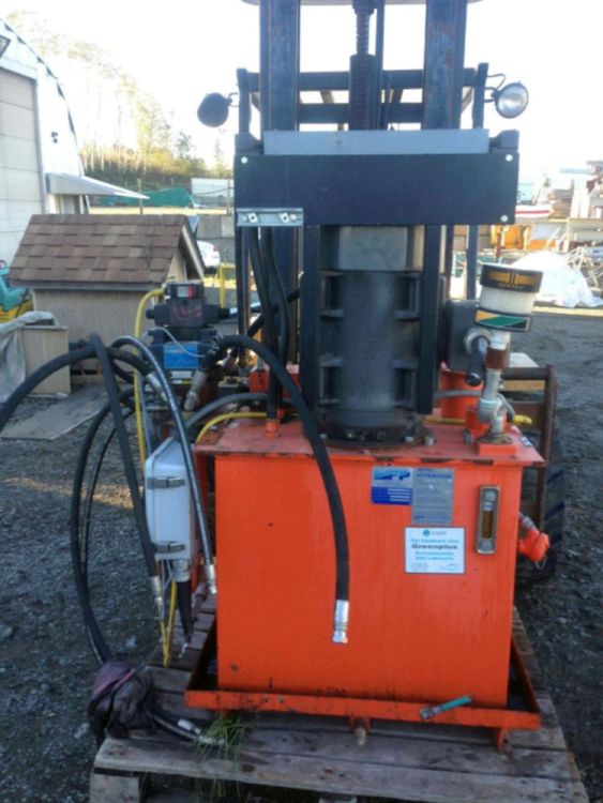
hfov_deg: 43.0
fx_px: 766
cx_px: 302
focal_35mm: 33
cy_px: 402
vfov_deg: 55.3
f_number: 2.4
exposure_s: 1/156
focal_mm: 4.13
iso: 50
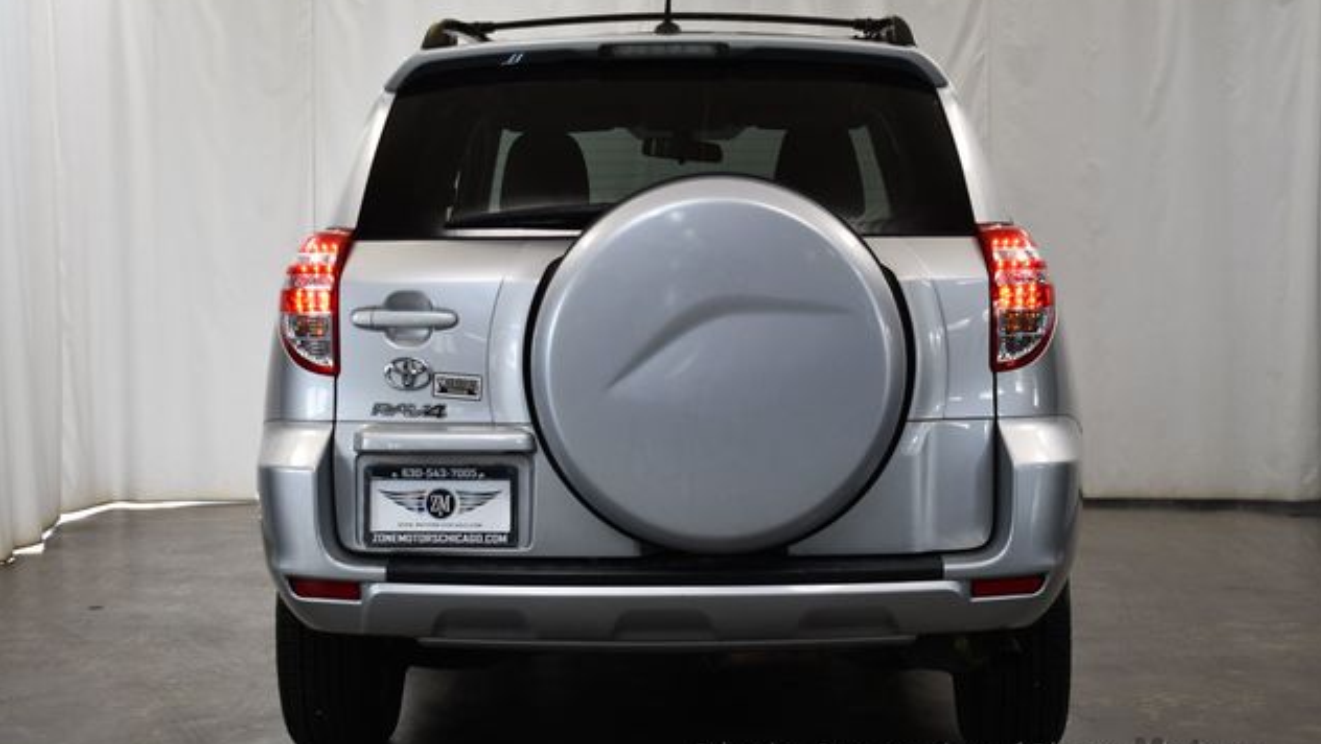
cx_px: 665
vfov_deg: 17.0
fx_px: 2488
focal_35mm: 71
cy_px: 349
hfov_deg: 29.7
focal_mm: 45
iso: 900
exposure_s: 1/125
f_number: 5
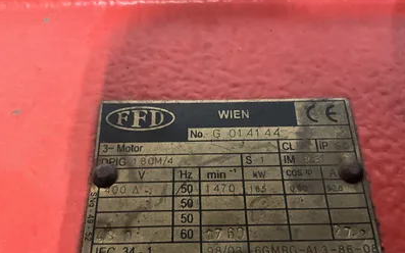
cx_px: 202
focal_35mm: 31
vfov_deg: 40.5
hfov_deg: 61.2
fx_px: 342
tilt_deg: -68.2
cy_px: 147
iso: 640
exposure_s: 1/28
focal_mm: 3
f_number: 1.8
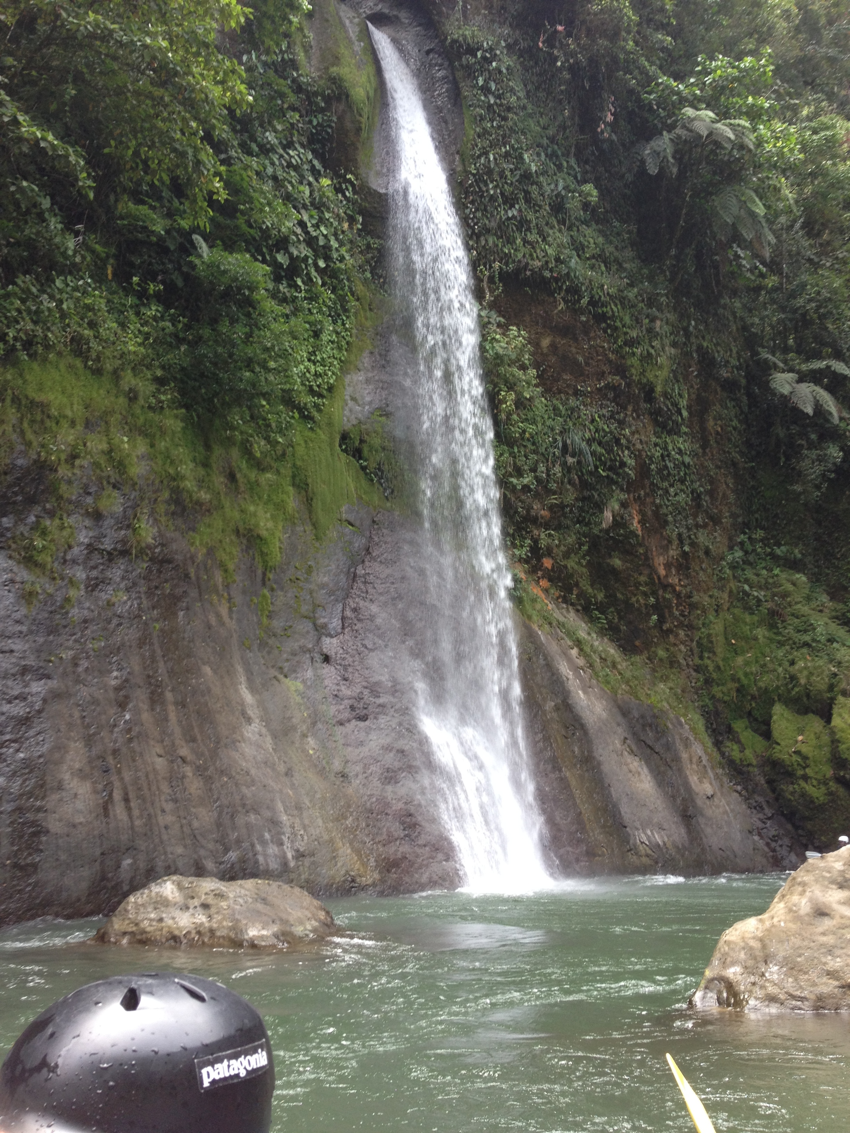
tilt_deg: +10.4
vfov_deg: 52.6
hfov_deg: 40.7
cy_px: 566
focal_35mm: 35
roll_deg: -1.4
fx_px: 1146
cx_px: 425
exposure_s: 1/142
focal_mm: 4.28
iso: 50
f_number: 2.4
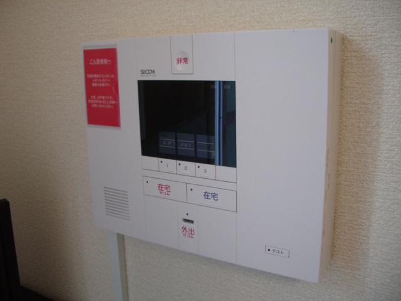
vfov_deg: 40.7
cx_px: 200
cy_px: 150
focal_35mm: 35
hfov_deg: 52.6
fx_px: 405
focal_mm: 5.8
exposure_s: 1/20
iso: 200
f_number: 2.6
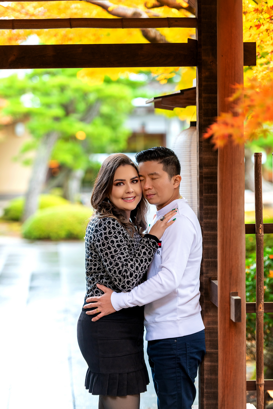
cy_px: 204
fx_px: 1388
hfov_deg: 11.2
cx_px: 136
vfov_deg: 16.8
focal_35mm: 122
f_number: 2.8
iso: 400
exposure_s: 1/100
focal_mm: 122
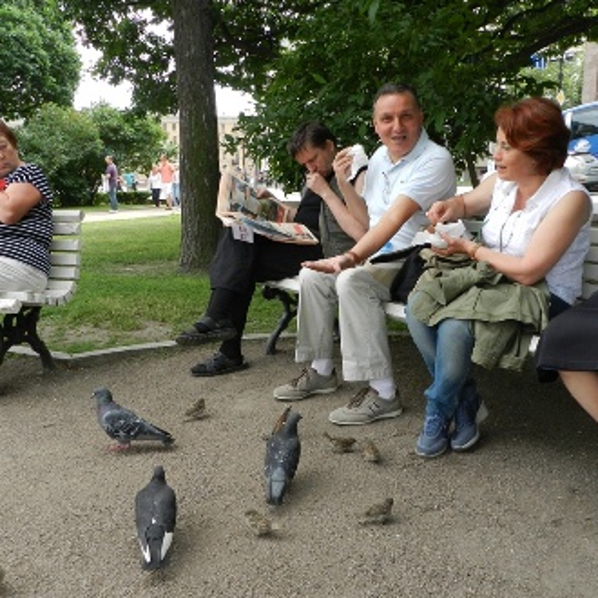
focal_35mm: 30
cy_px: 301
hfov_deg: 54.0
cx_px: 290
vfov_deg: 54.0
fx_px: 586
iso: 160
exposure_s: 1/320
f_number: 3.5
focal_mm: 4.5
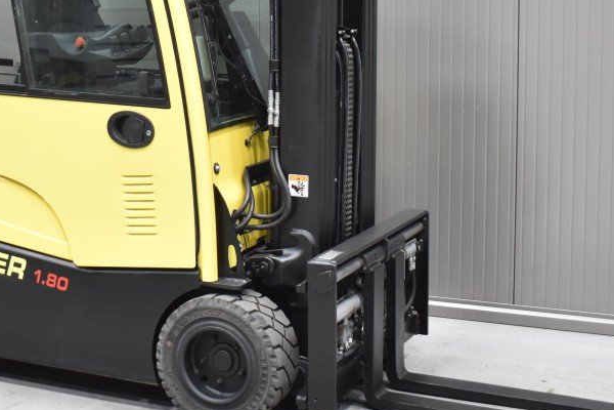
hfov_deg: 27.8
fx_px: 1228
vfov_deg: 18.7
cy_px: 80
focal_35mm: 72
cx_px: 178
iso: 1600
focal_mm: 24
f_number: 4.5
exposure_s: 1/40
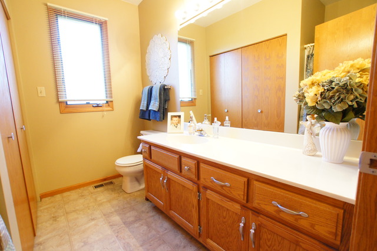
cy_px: 126
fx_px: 173
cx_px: 188
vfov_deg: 71.9
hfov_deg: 95.1
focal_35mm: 16
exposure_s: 1/30
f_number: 5.6
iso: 1600
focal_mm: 11
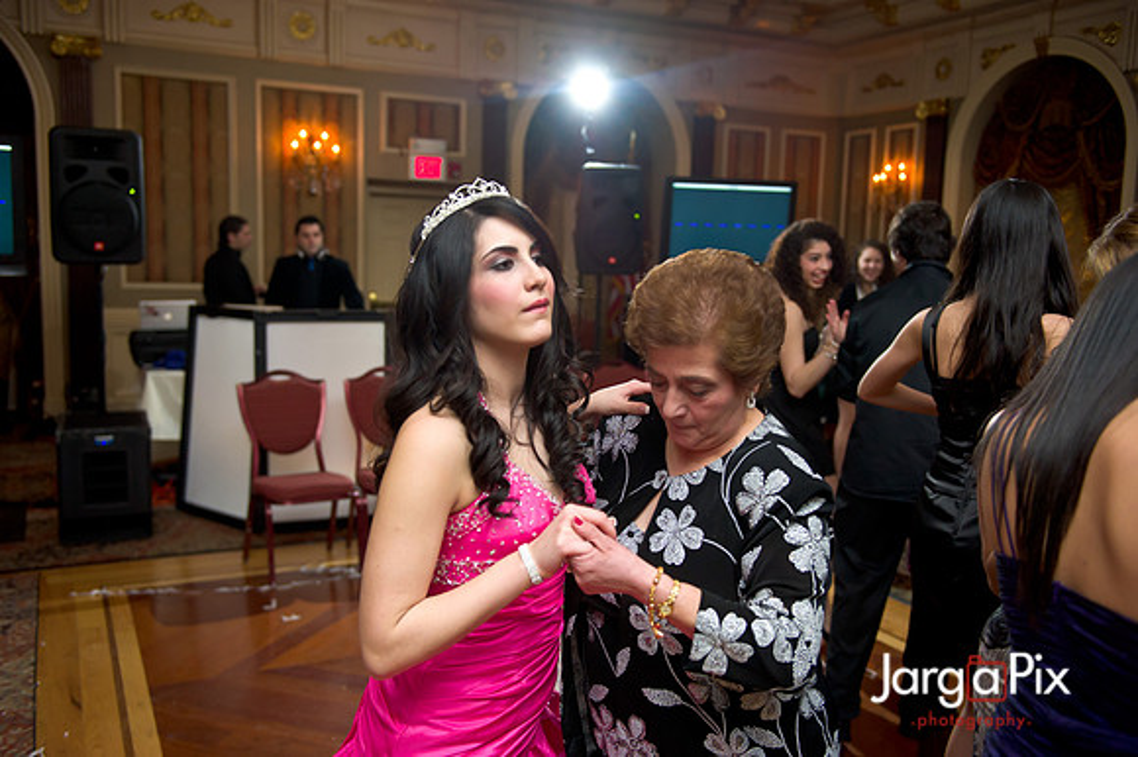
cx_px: 569
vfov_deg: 38.8
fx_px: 1074
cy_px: 378
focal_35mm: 34
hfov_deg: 55.8
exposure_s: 1/125
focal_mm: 34
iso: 1600
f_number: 3.2
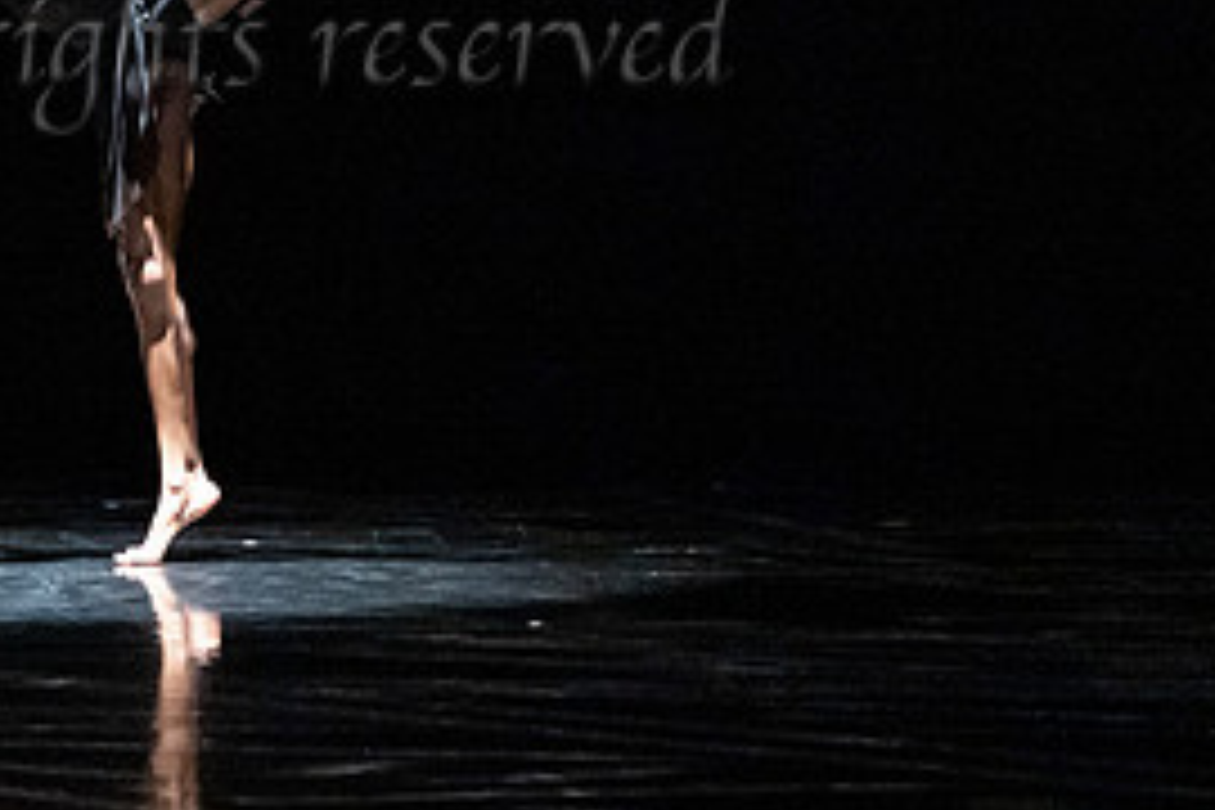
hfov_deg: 13.5
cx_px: 97
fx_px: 5096
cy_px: -38
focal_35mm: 151
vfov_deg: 9.0
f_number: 3.2
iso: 6400
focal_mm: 51
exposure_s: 1/400
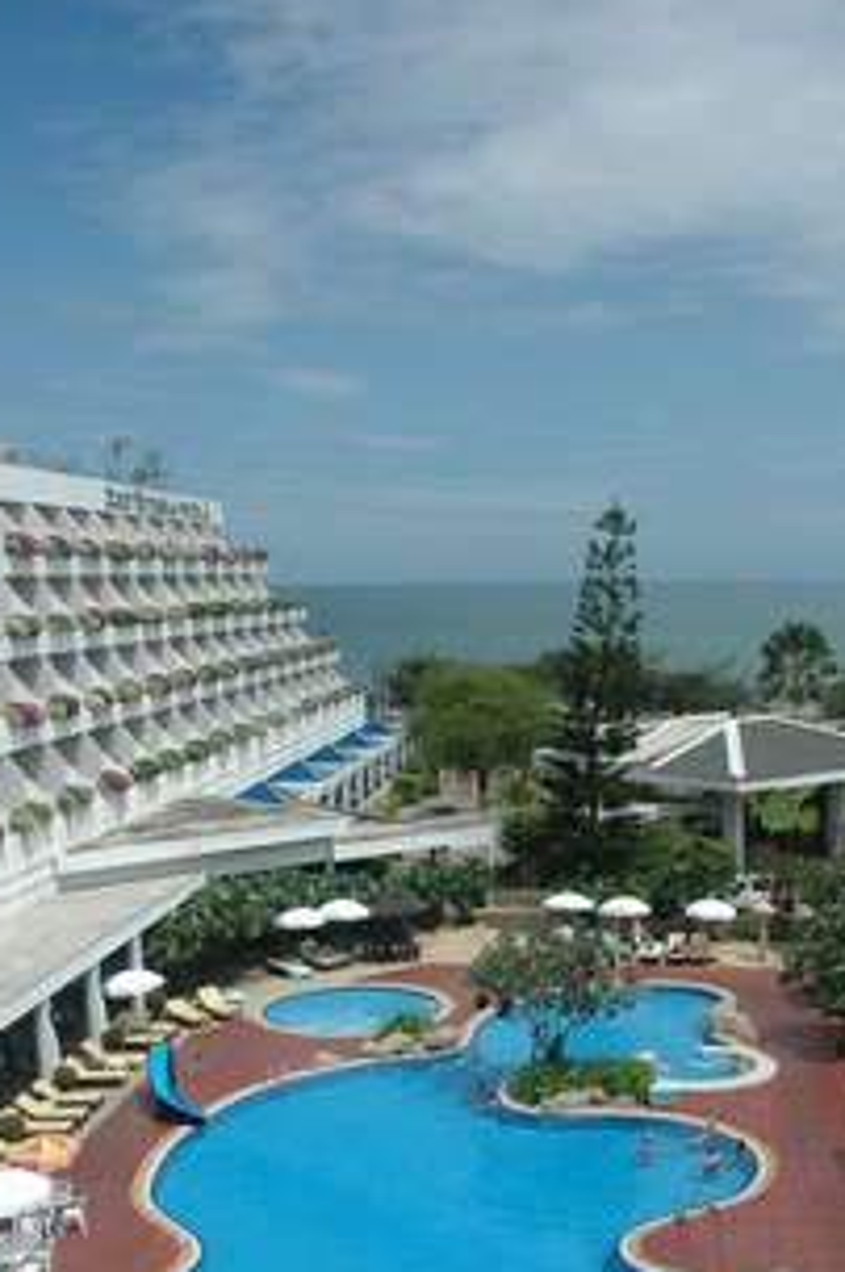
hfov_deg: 33.1
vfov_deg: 47.2
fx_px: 1411
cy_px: 908
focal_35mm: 40
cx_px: 558
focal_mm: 18
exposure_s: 1/3200
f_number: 5.6
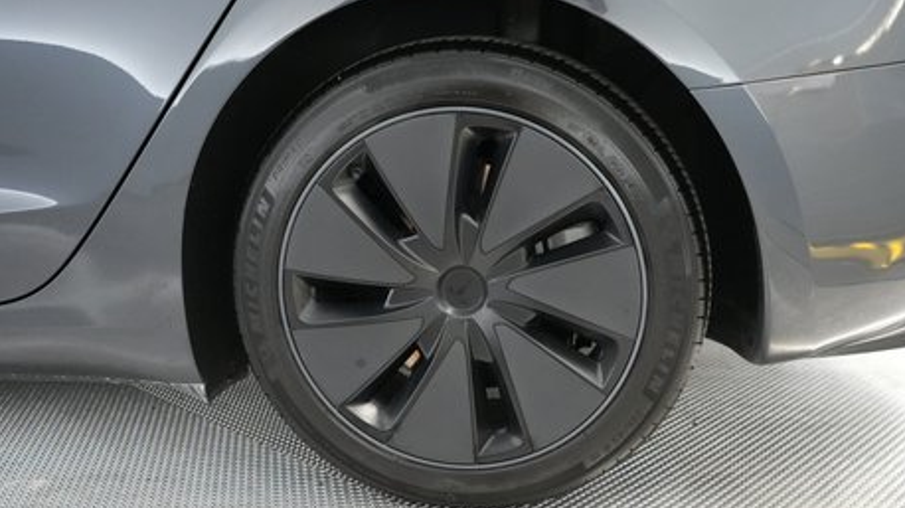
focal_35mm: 41
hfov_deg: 49.4
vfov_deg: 28.9
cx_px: 470
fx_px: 983
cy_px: 306
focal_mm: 28
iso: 6400
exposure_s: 1/250
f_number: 2.8
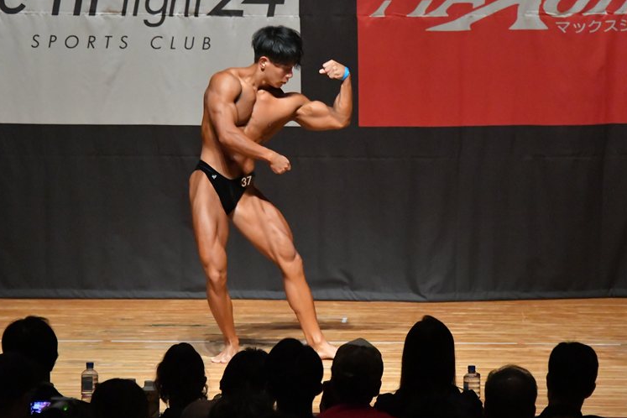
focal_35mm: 280
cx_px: 316
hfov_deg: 7.4
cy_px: 203
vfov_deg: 4.9
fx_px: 4876
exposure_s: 1/400
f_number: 5.6
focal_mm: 180
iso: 12800
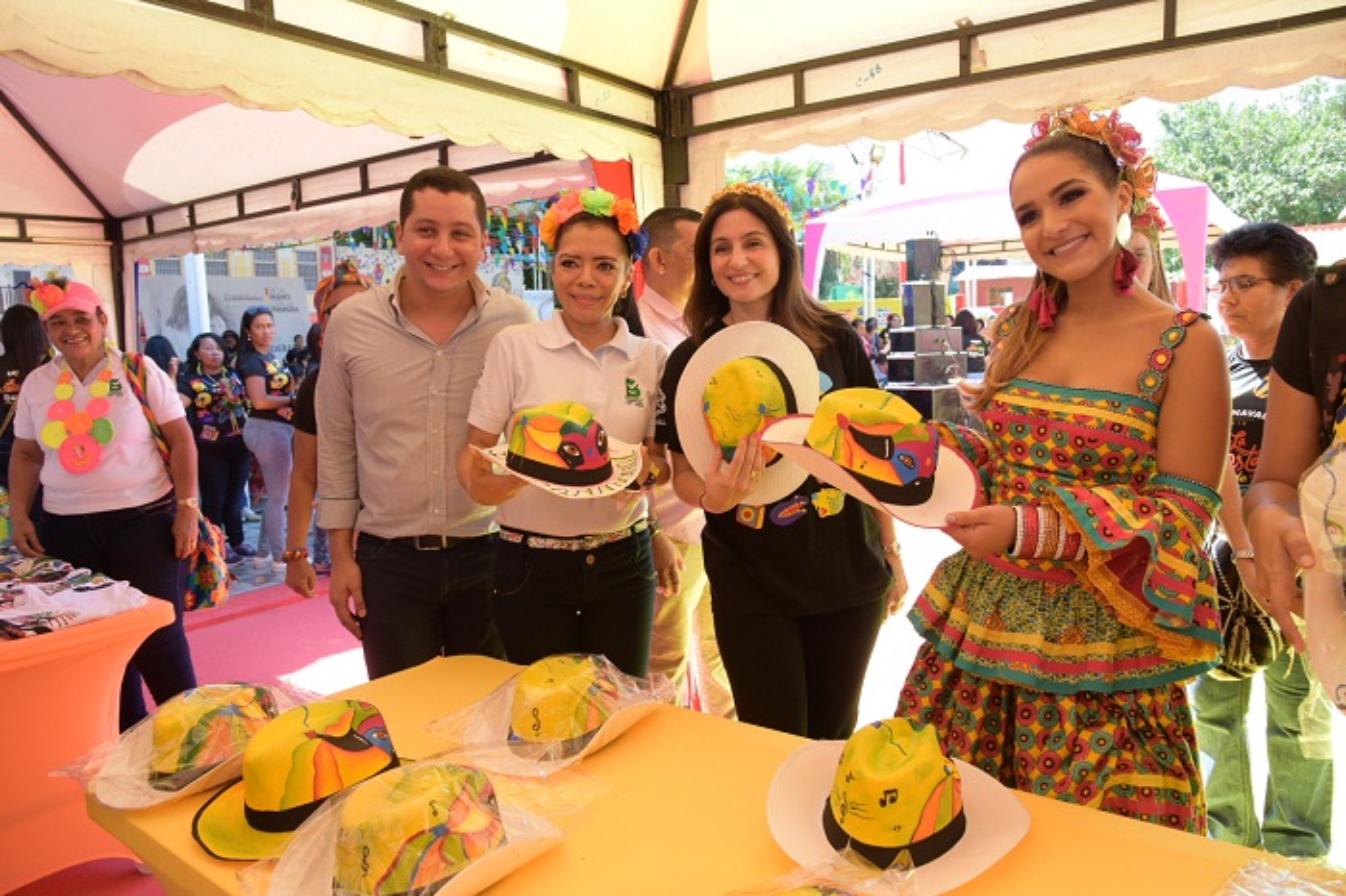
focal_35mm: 24
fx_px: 897
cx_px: 673
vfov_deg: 53.1
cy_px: 448
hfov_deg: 73.8
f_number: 7.1
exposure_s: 1/200
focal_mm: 24
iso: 800
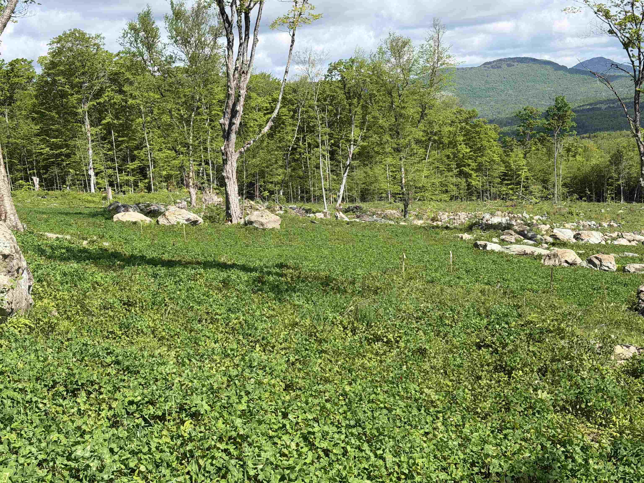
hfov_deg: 39.7
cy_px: 242
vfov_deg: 30.3
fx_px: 893
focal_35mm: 48
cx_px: 322
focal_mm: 6.76
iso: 64
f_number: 1.78
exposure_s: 1/3378
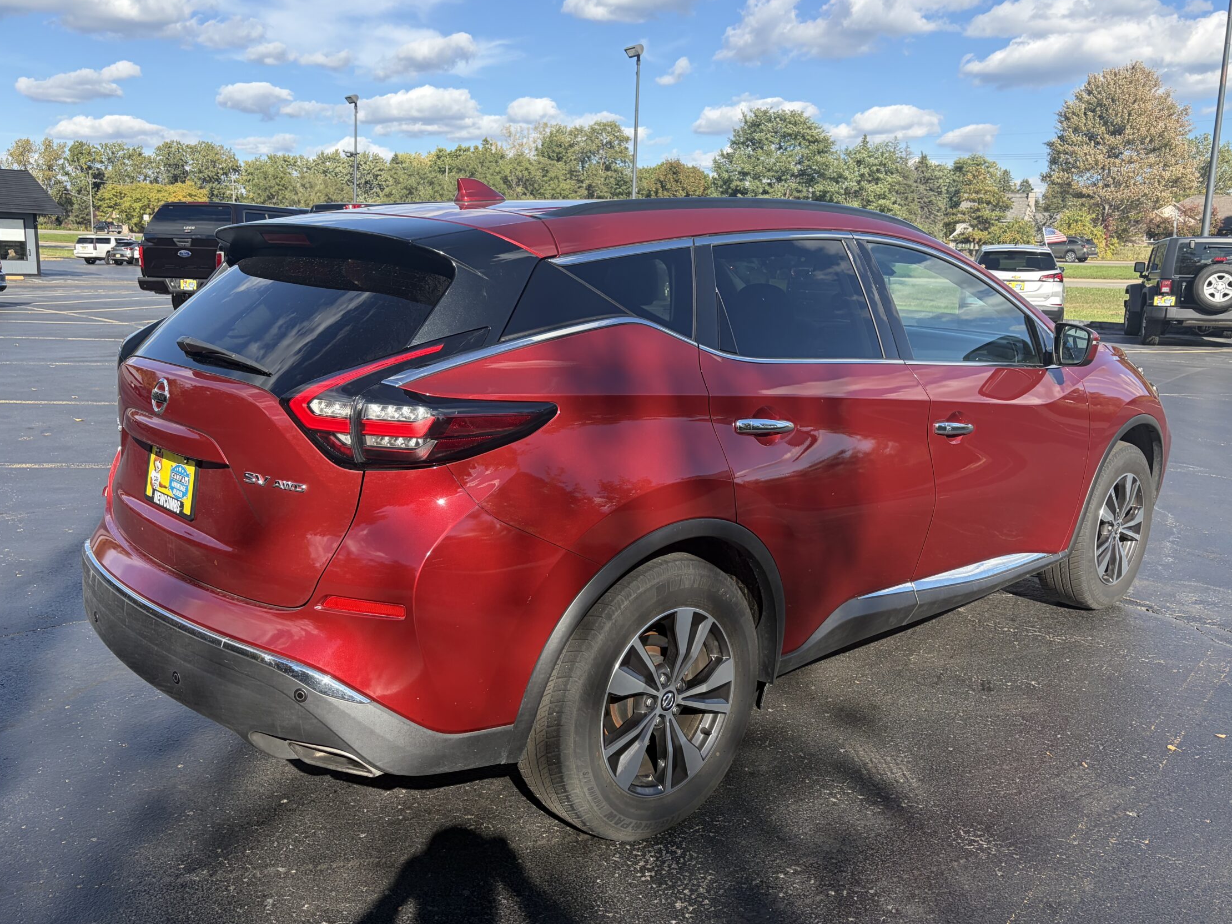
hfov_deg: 60.0
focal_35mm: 30
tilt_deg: -8.7
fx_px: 1068
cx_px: 623
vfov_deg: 46.8
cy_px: 454
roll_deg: -2.5
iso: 50
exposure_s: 1/1626
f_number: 1.6
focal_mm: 5.96
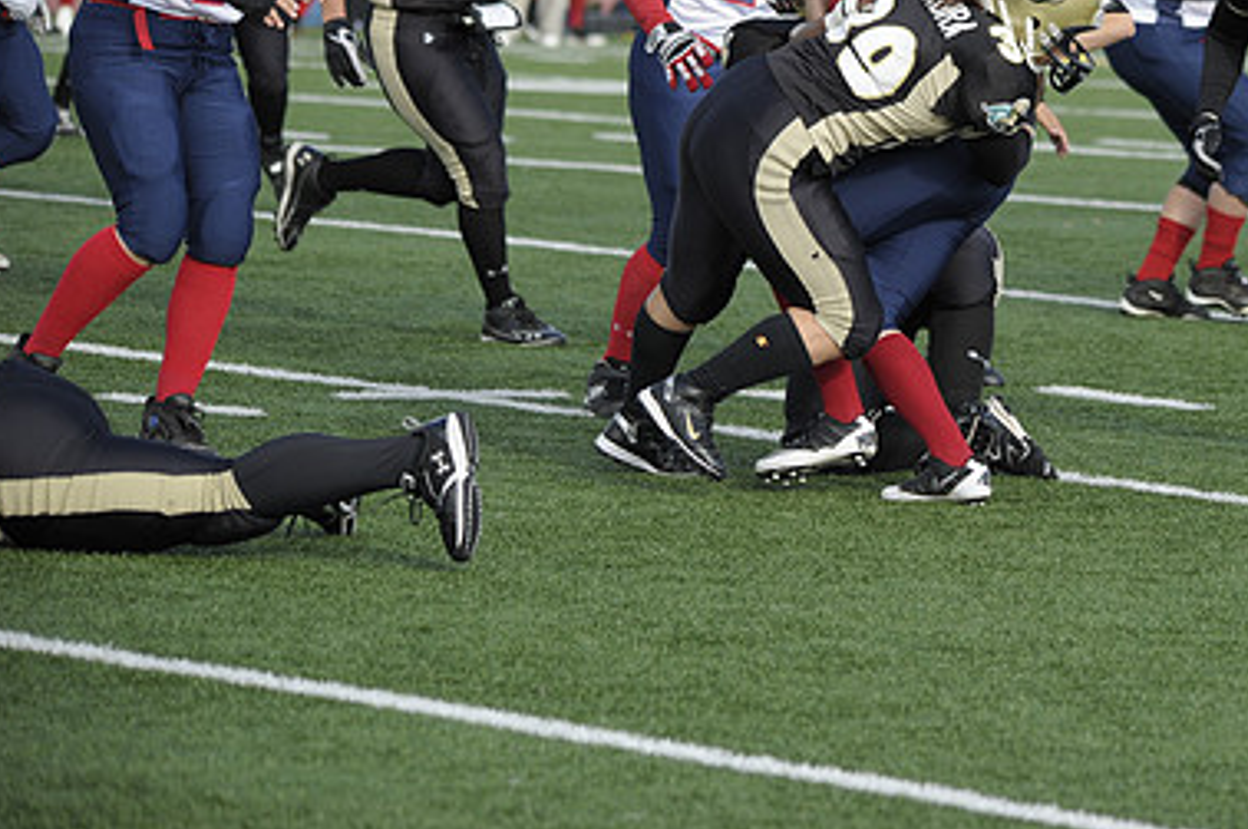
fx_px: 10629
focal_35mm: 307
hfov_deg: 6.7
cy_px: 205
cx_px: 938
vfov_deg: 4.5
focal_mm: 200
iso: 450
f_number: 5.3
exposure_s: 1/1000
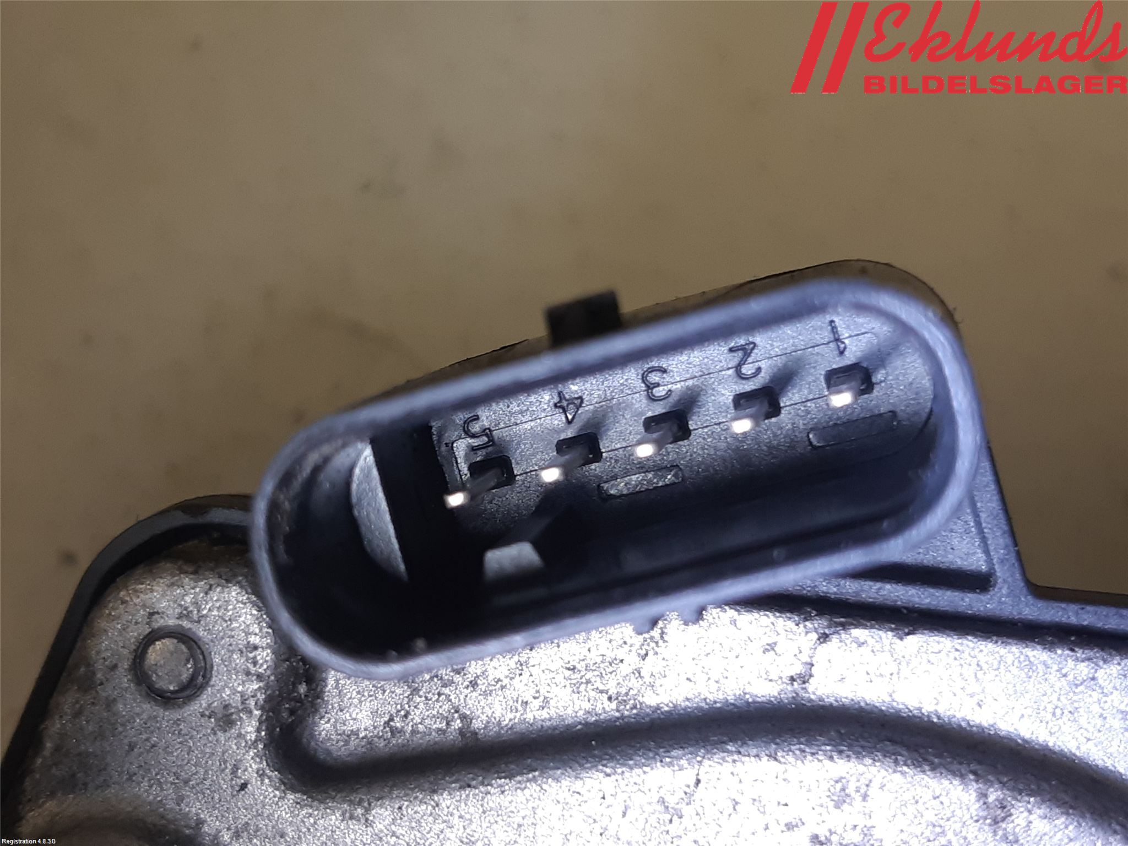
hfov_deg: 67.3
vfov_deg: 53.1
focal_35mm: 26
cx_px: 564
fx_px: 847
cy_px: 423
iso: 80
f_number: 1.7
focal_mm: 3.93
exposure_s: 1/50
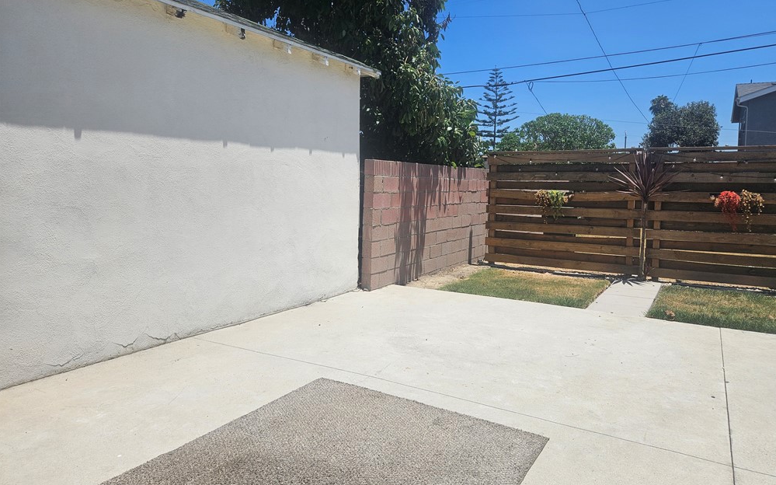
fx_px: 529
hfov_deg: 72.6
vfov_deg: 49.1
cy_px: 205
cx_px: 395
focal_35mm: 25
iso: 25
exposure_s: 1/3589
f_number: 1.8
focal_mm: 5.4
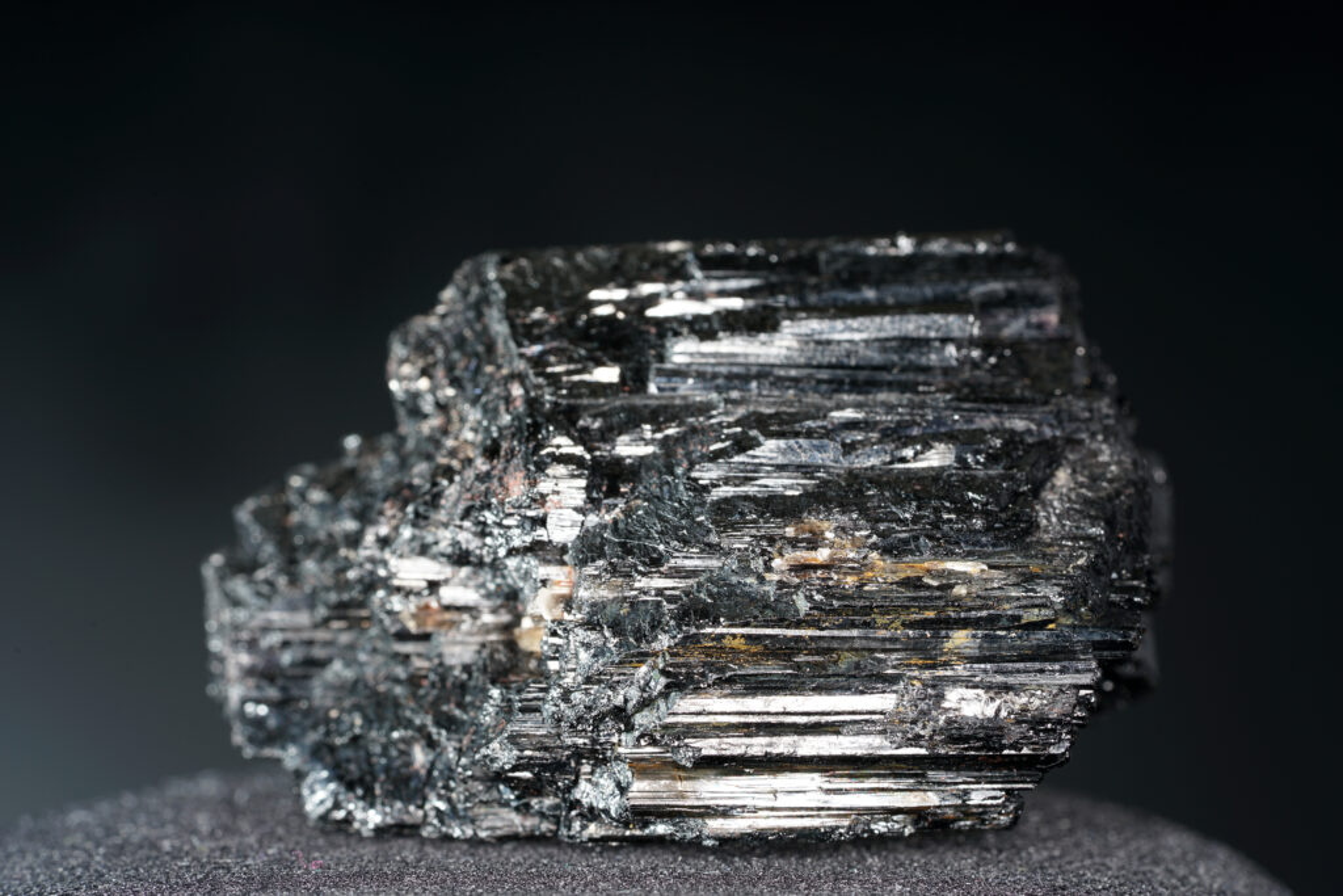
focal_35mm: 90
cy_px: 448
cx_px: 672
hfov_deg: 22.6
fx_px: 3358
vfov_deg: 15.2
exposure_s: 1/200
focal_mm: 90
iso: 100
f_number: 11
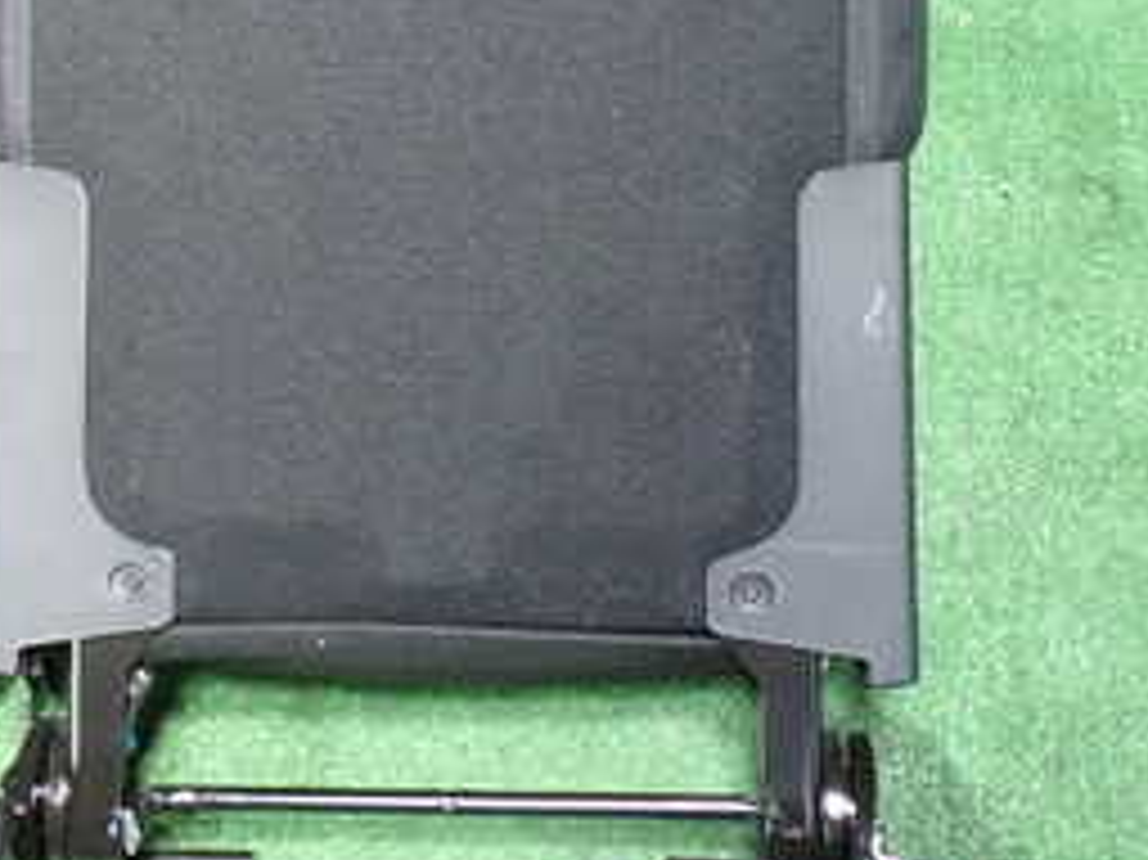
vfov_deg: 21.7
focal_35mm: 66
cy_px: 68
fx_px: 2188
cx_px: 450
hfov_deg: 29.3
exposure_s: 1/30
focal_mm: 5.05
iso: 200
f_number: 2.2
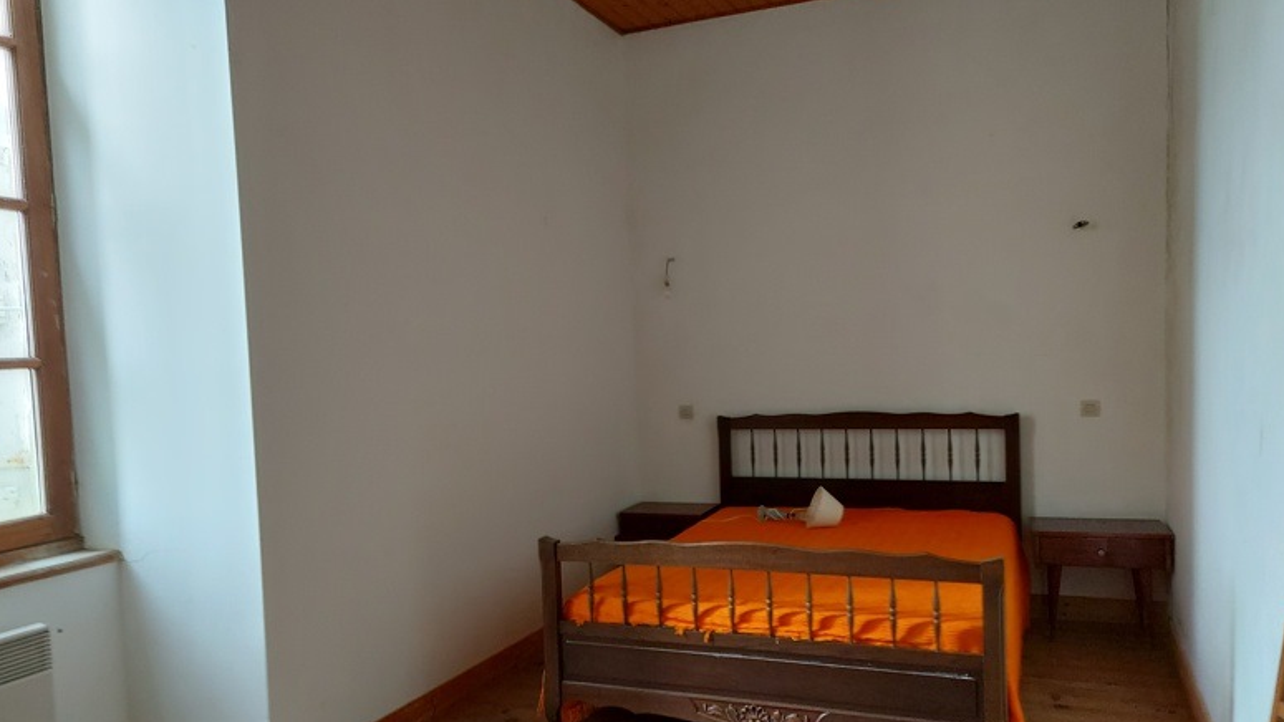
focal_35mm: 27
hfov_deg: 69.9
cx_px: 636
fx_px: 919
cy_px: 404
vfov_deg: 42.8
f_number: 1.8
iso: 500
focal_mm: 5.23
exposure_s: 1/25
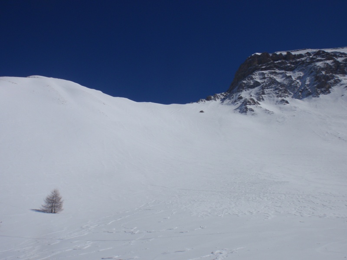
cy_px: 130
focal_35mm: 36
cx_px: 174
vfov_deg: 39.7
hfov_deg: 51.4
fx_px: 361
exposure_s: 1/1000
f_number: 6.3
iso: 64
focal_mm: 6.53
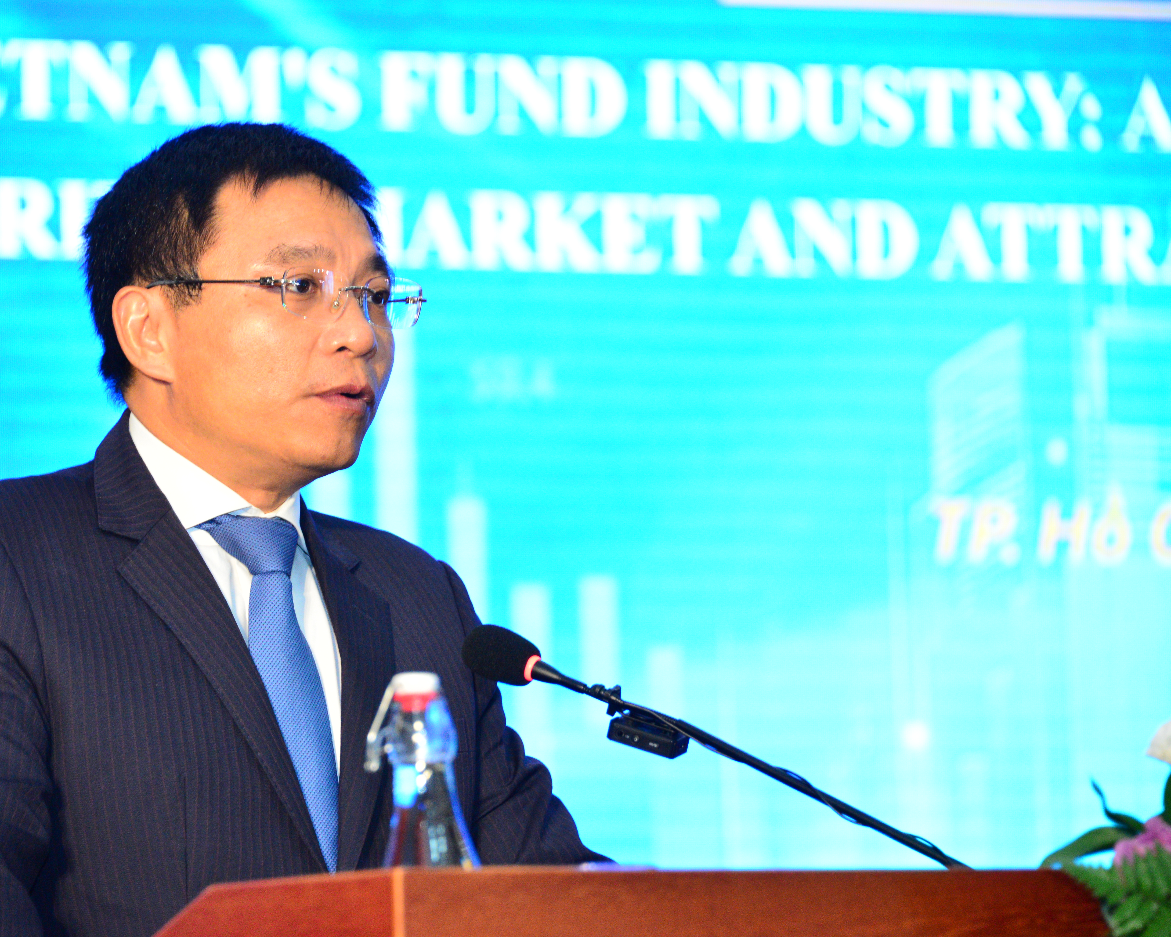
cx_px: 489
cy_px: 468
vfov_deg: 7.6
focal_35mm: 203
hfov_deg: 9.5
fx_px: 7036
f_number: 6.3
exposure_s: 1/100
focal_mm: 180
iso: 4000
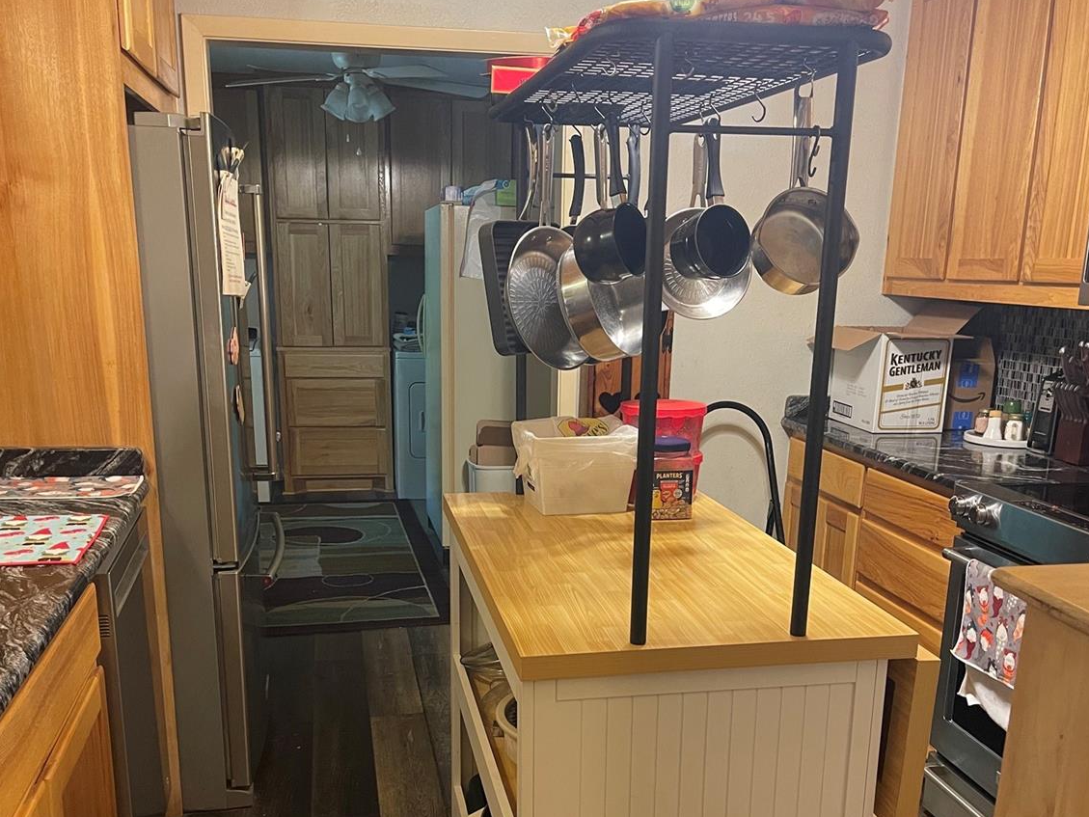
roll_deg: -1.6
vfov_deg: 41.1
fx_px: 1070
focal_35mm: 34
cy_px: 566
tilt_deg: -13.9
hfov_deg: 53.9
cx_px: 554
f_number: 1.6
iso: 400
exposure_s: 1/40
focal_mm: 5.1
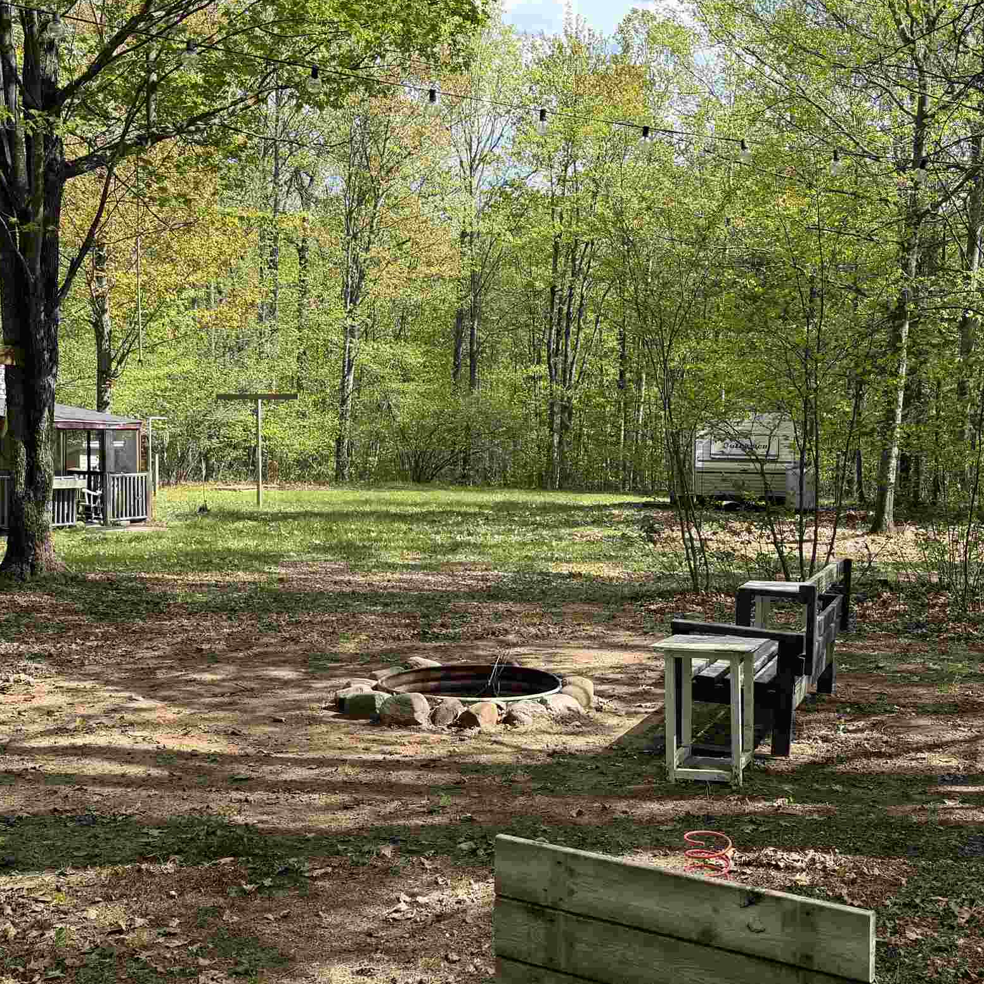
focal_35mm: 42
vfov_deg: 40.0
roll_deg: -1.1
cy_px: 541
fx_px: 1351
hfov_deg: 39.7
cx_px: 623
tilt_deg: -4.5
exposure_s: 1/1410
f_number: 1.78
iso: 100
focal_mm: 6.76
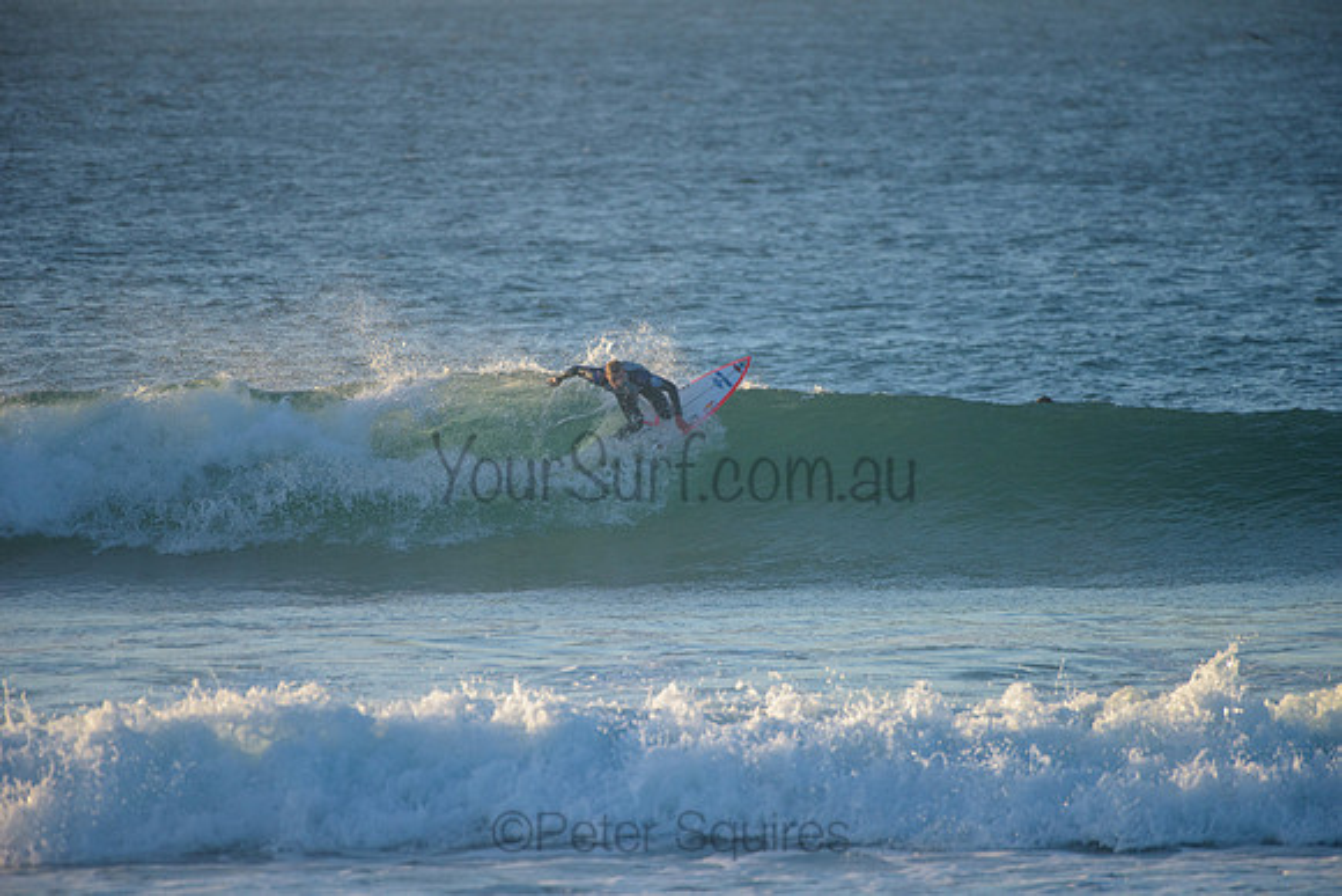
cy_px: 448
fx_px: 18642
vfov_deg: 2.8
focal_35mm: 500
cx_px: 671
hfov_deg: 4.1
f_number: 5.6
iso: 560
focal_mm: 500
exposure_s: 1/2000
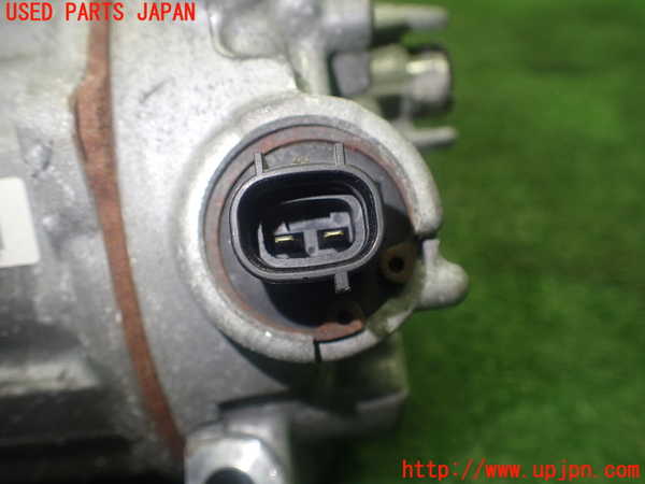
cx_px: 322
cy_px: 242
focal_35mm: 30
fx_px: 559
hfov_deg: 60.0
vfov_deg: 46.8
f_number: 2.3
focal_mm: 5.4
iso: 320
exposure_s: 1/125
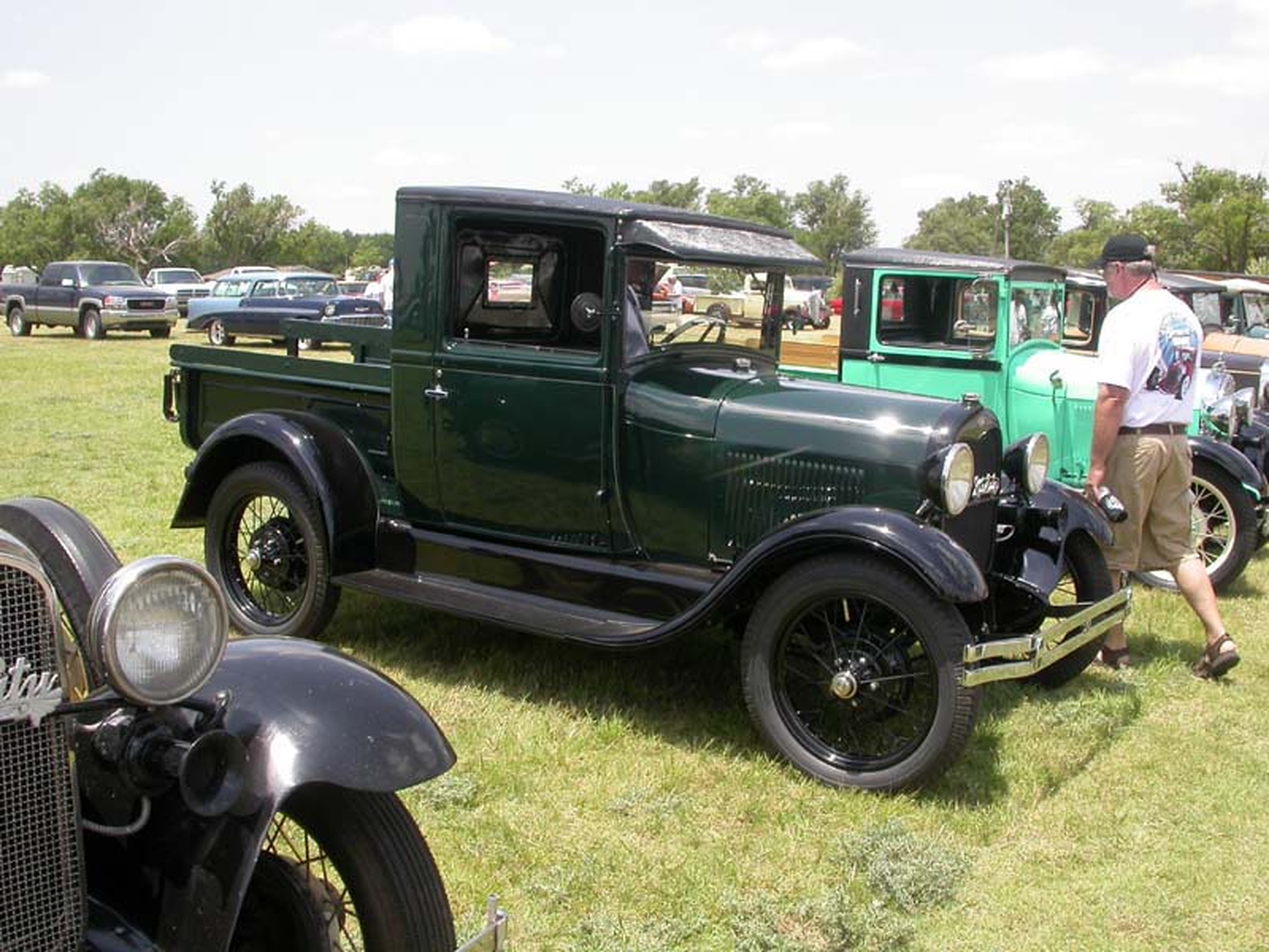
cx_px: 634
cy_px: 476
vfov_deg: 37.7
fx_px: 1393
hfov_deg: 49.0
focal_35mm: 38
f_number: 6.7
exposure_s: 1/209
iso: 100
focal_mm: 7.85
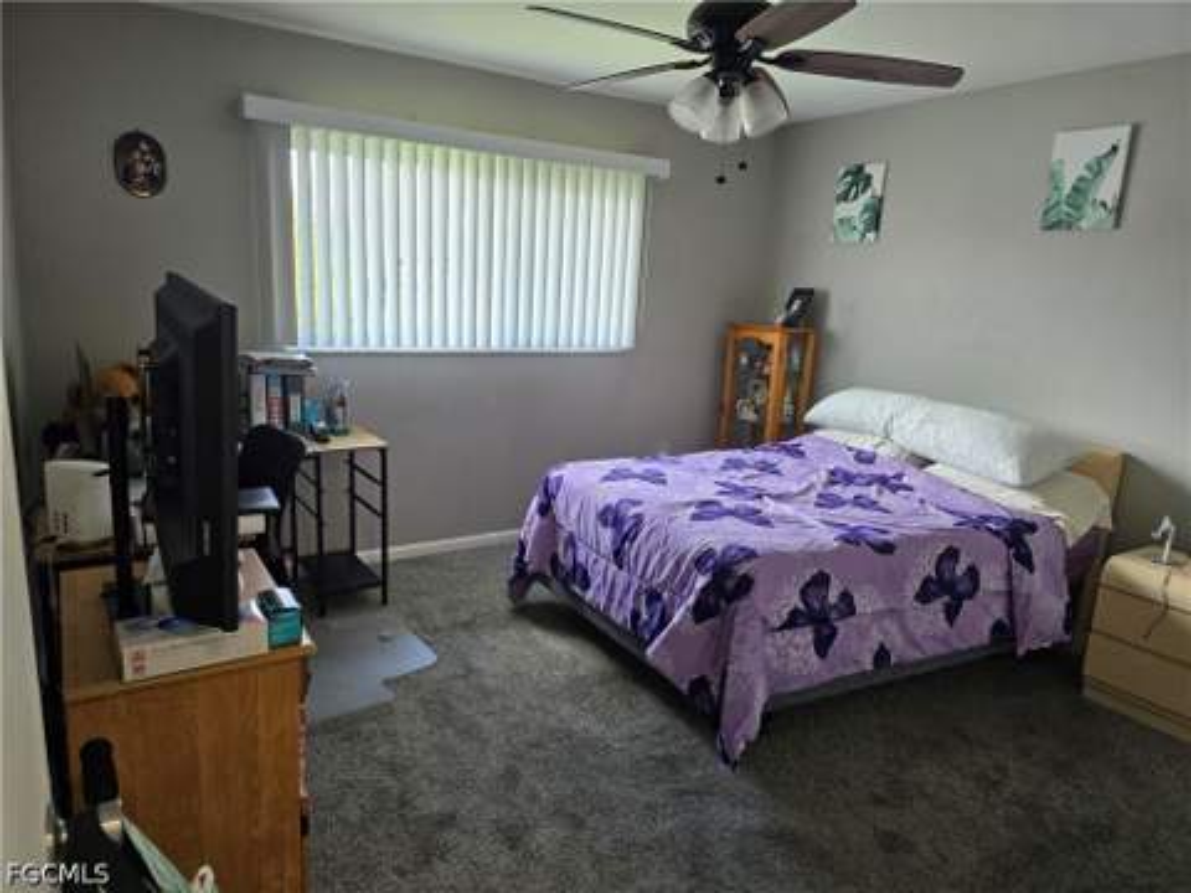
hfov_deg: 73.9
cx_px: 596
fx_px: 791
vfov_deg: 58.9
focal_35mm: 23
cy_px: 446
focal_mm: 6.3
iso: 200
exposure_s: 1/120
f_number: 1.7
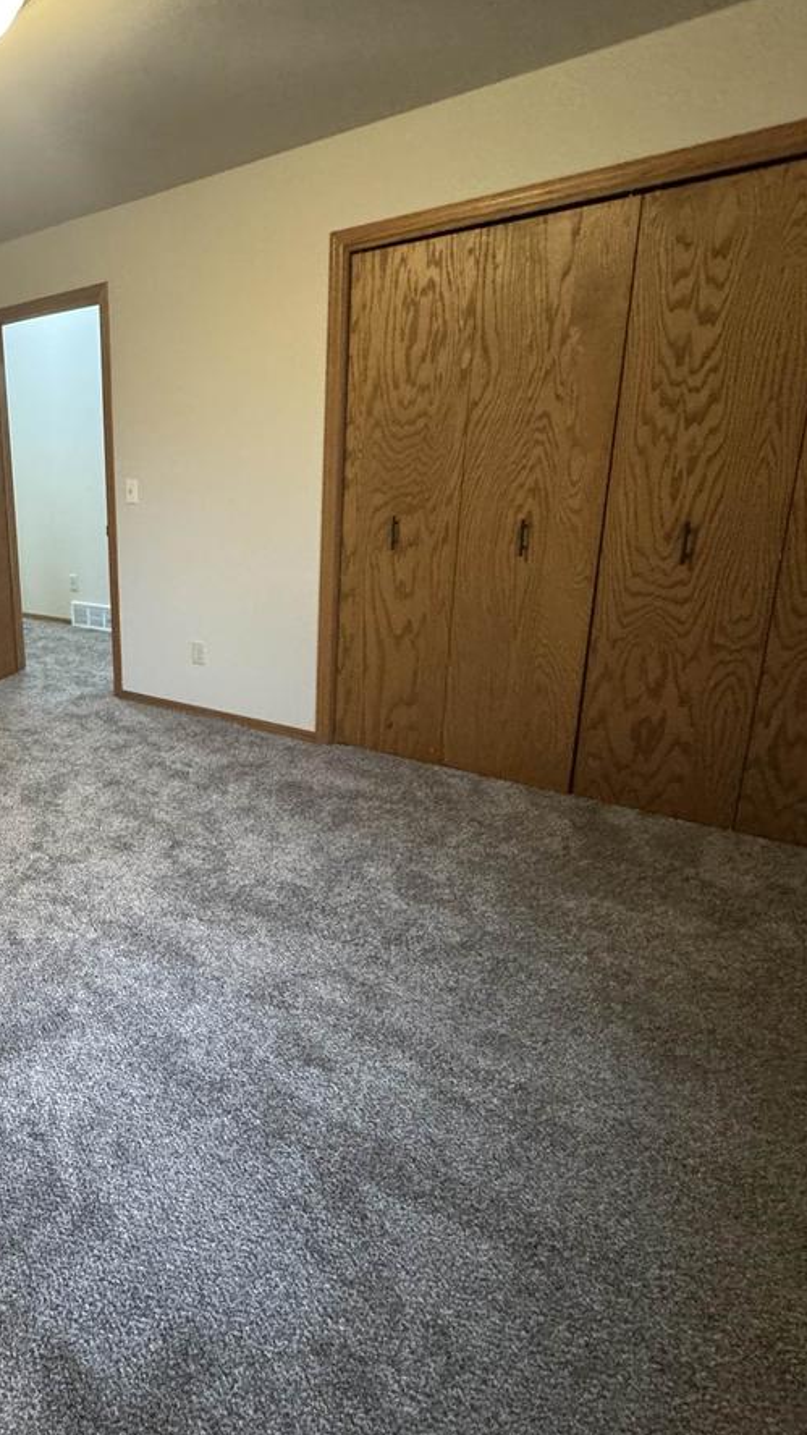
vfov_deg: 81.1
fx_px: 837
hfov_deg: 43.7
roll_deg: +4.8
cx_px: -8
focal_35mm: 22
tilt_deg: -15.4
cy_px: 667
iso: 800
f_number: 2.2
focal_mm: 2.22
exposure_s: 1/60
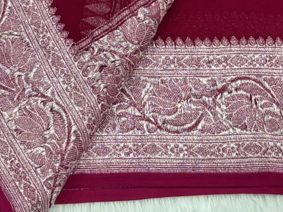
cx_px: -52
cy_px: -208
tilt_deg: -56.9
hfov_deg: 16.3
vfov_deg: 11.5
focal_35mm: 116
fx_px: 948
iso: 125
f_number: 1.6
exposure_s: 1/50
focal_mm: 5.96
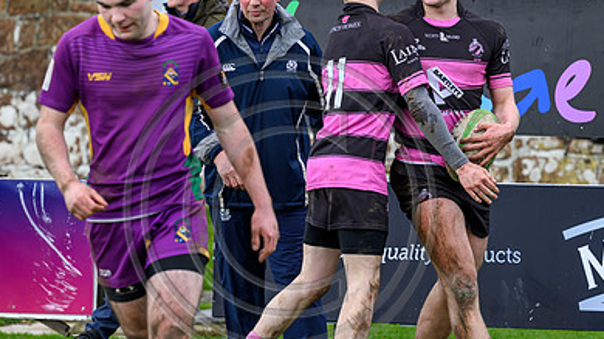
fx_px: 4451
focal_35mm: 278
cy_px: 181
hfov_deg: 7.8
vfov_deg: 4.4
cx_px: 413
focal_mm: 140
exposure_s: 1/1250
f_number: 3.5
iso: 640
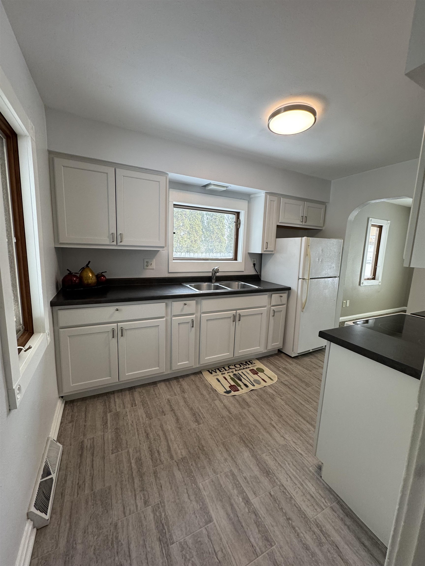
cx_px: 212
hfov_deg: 85.7
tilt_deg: -8.8
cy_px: 283
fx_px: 229
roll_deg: -2.1
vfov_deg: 102.1
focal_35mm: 14
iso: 160
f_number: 2.2
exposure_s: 1/120
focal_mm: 2.22
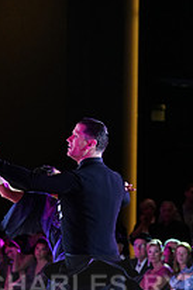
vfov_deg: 6.6
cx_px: 73
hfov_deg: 4.4
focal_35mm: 310
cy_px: 303
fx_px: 2497
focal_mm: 110
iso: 2500
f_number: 4
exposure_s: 1/400
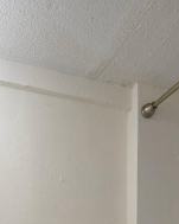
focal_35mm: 52
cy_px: 302
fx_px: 345
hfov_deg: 28.8
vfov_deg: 28.5
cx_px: 50
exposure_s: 1/100
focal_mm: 14
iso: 1400
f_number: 5.6
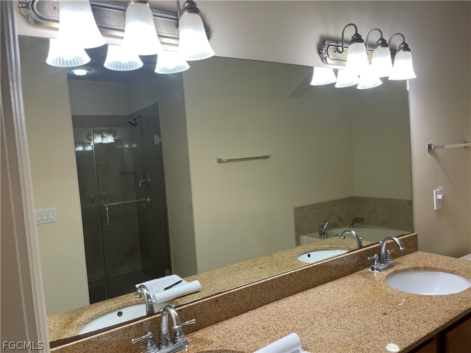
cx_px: 236
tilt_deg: -3.9
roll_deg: +6.4
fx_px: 354
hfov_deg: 67.3
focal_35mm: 26
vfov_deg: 53.1
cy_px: 176
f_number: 1.6
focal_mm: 4.2
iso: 80
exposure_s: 1/120
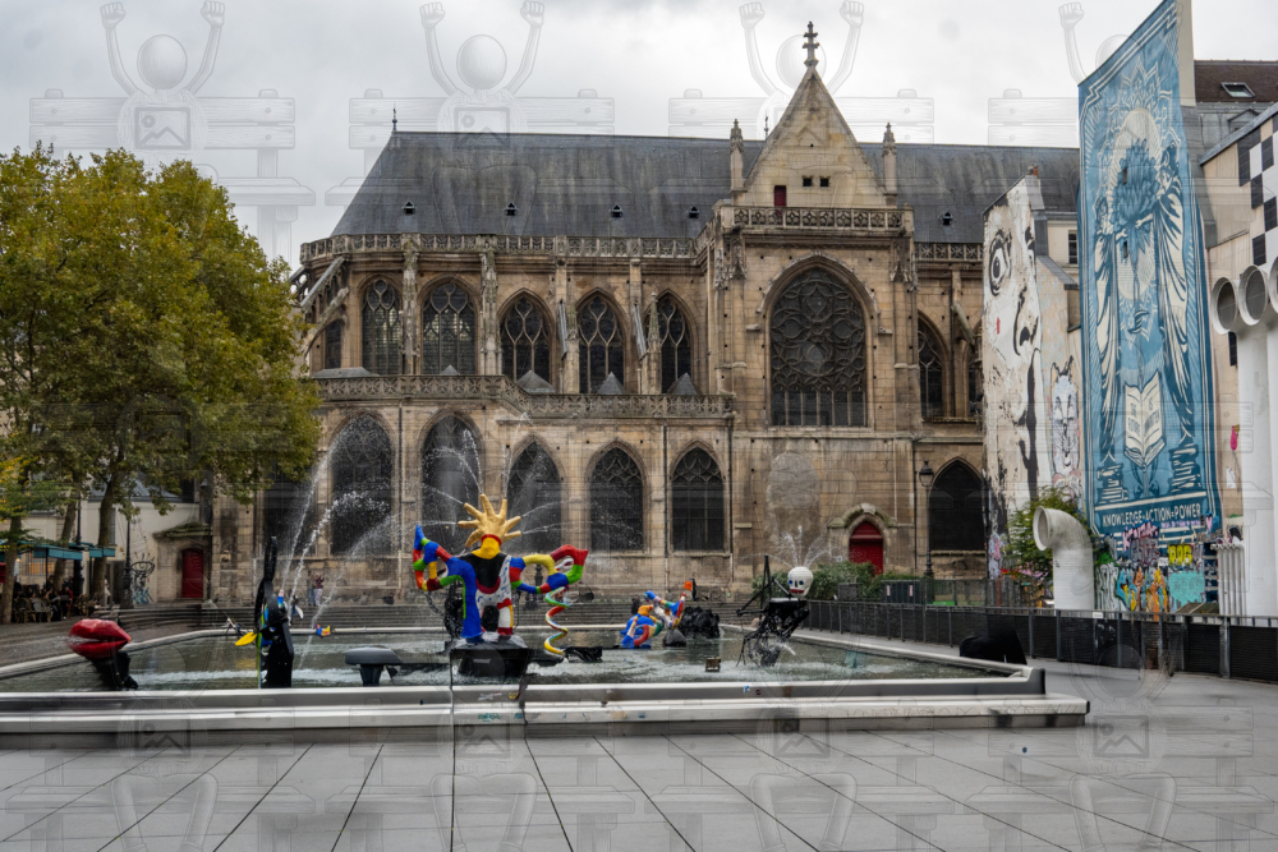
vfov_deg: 29.4
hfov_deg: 43.0
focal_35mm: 46
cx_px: 639
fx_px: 1624
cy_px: 426
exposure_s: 1/250
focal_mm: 30.5
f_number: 6.3
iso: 640
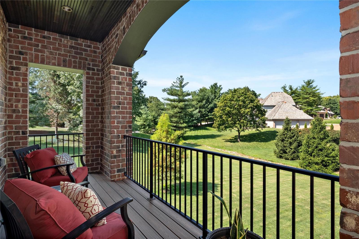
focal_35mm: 18
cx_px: 180
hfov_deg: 90.0
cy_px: 120
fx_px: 179
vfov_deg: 67.4
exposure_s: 1/40
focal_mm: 9
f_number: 8
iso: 400
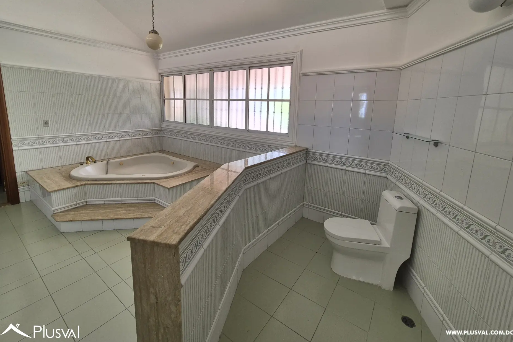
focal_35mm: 14
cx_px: 260
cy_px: 145
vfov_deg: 80.6
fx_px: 199
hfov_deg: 104.2
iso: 80
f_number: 2.2
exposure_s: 1/120
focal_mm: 2.2
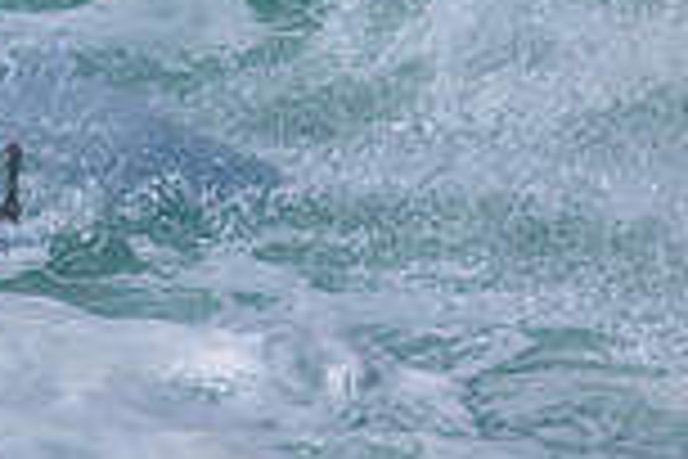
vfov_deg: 0.5
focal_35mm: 3028
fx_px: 57864
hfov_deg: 0.7
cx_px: -454
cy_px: 119
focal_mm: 800
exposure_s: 1/2000
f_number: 11
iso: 1000
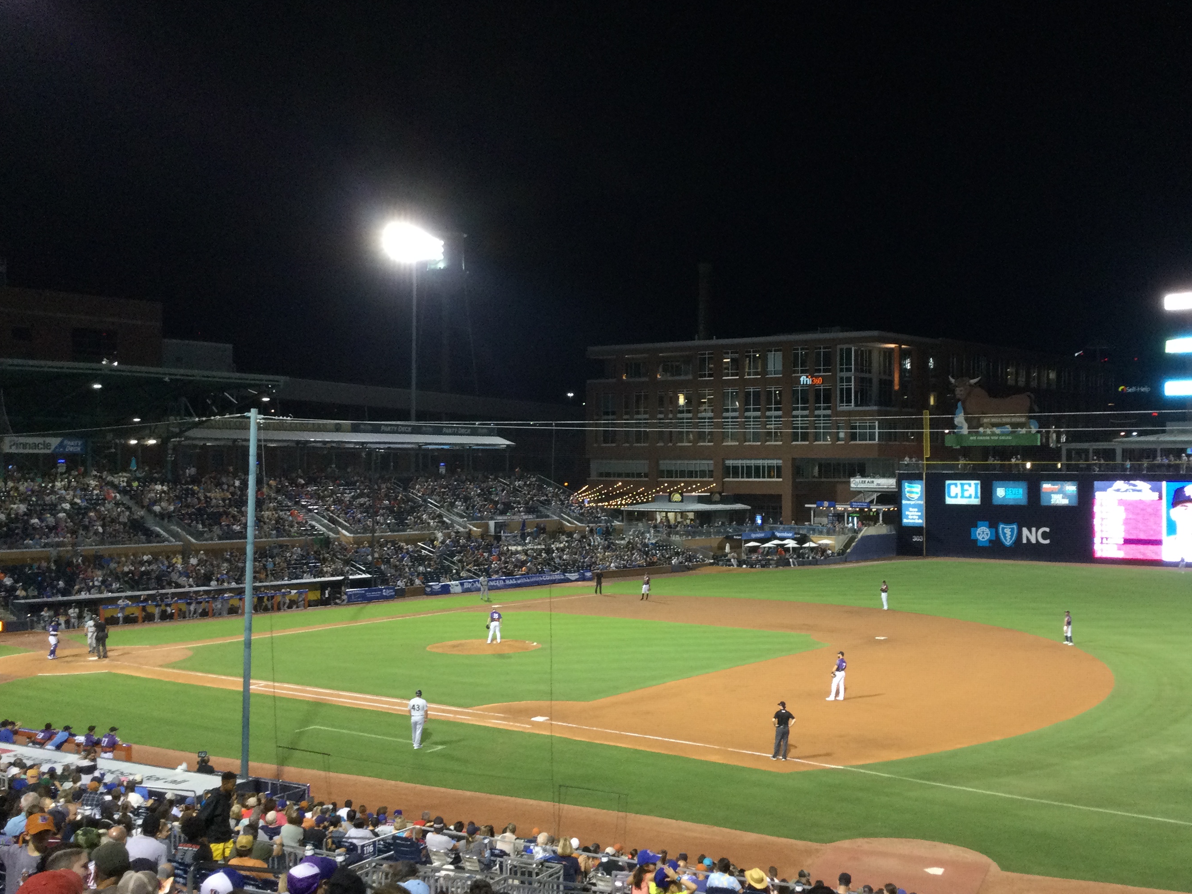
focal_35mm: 38
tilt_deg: +3.3
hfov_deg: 48.8
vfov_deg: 37.7
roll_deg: -0.7
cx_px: 690
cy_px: 443
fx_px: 1308
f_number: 2.4
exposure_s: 1/30
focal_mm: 3.3
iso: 80
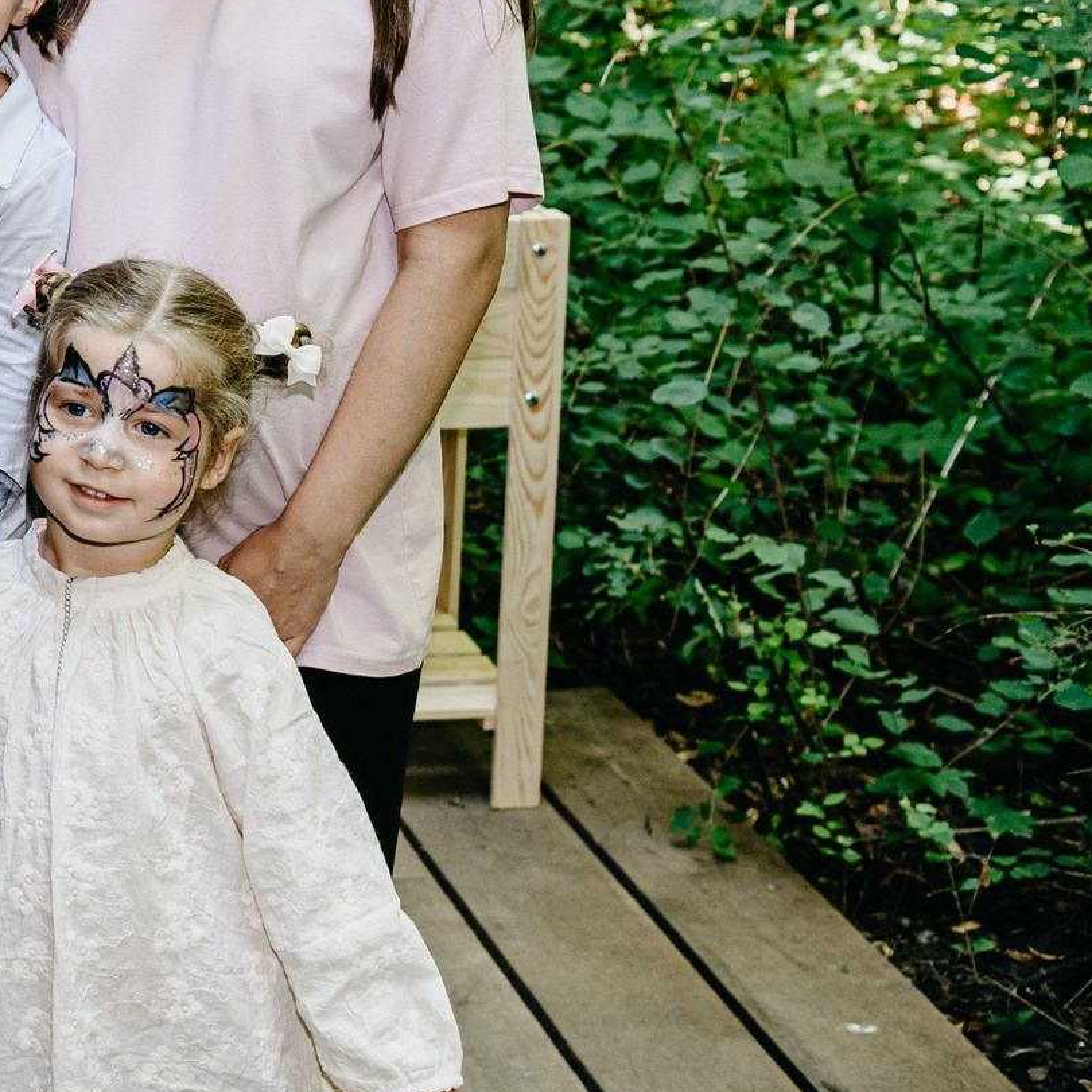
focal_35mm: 83
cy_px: 120
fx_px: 2962
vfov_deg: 20.5
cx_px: -545
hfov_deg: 18.5
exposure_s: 1/160
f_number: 3.5
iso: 320
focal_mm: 29
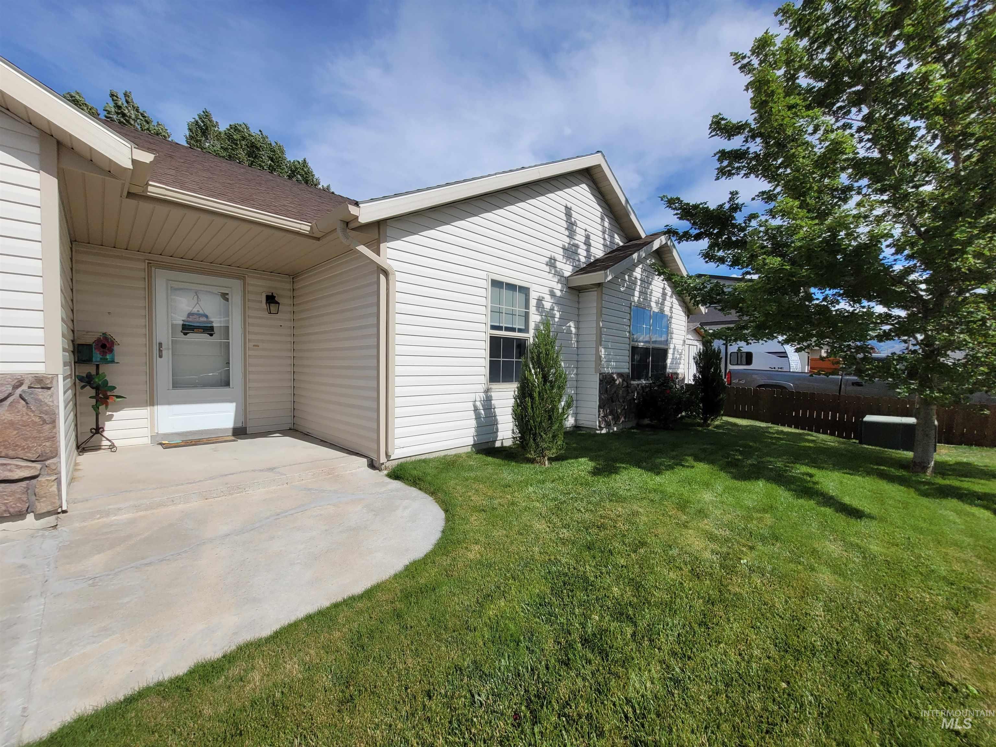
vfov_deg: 89.9
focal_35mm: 13
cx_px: 498
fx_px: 374
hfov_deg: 106.2
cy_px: 374
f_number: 2.2
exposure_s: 1/2671
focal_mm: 1.74
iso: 40
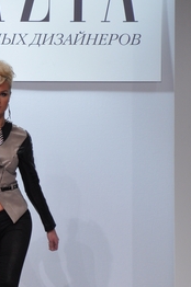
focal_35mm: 506
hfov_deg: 2.7
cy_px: 210
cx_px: 6
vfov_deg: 4.1
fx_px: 4037
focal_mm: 170
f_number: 4
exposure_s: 1/200
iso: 640
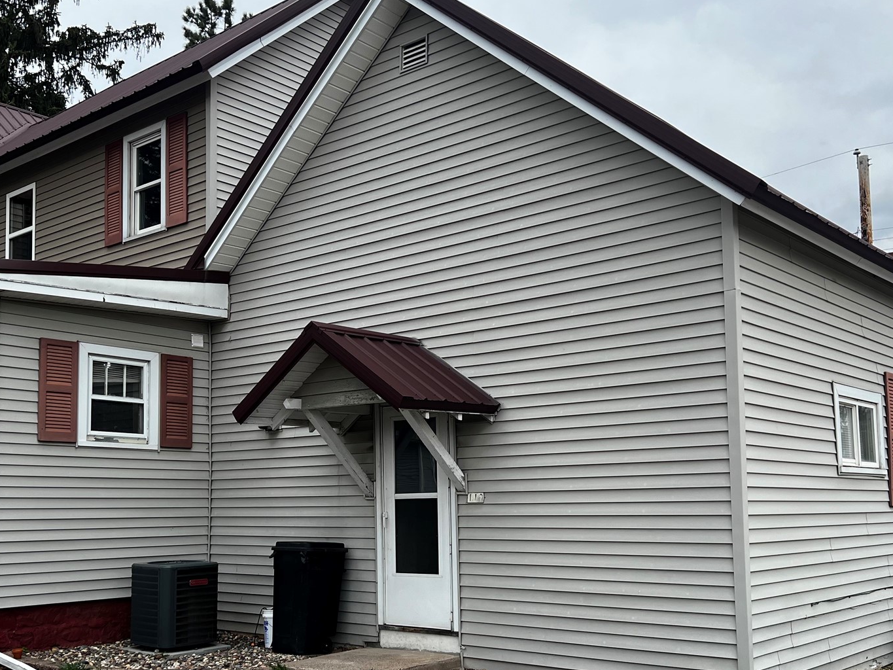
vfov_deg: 36.5
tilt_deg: +4.2
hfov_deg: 47.9
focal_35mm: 39
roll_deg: +0.9
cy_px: 438
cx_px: 452
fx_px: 1006
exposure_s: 1/2632
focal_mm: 5.7
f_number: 1.5
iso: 50
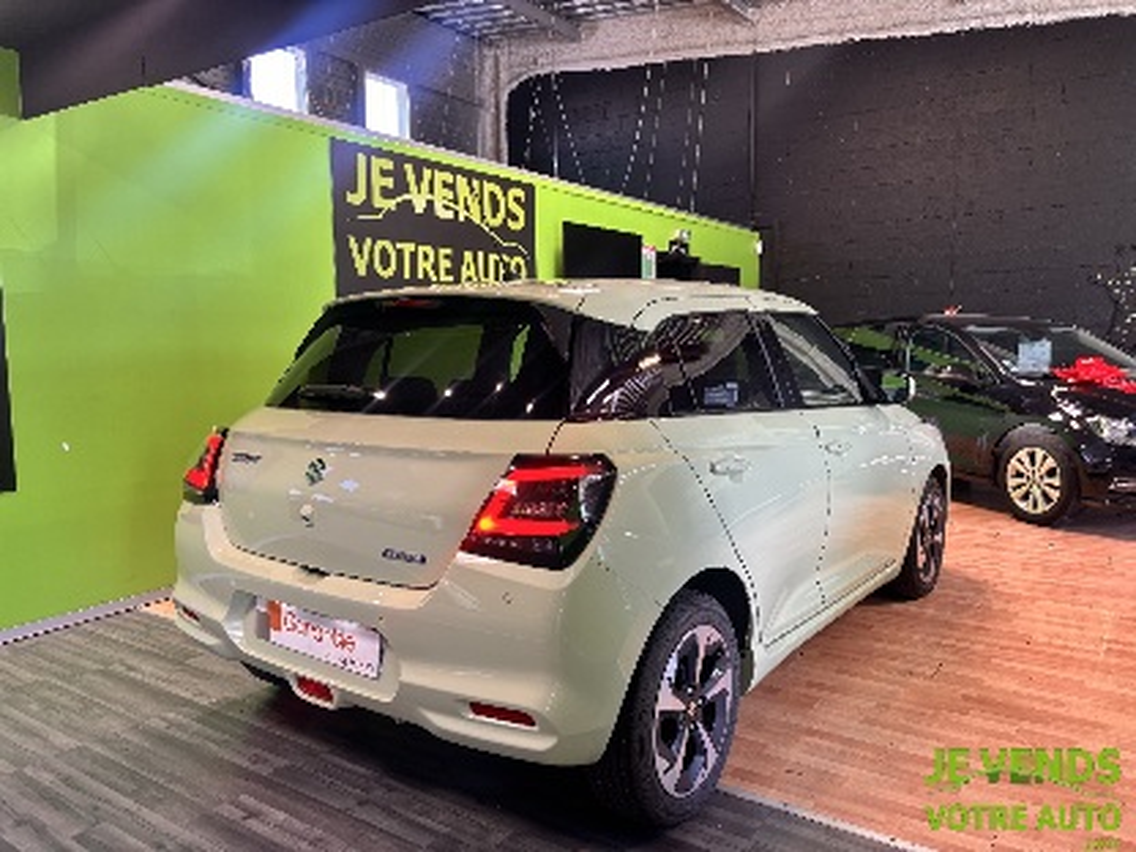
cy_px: 426
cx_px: 568
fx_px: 853
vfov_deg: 53.1
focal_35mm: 26
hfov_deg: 67.3
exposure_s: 1/100
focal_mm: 5.96
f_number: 1.6
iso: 125
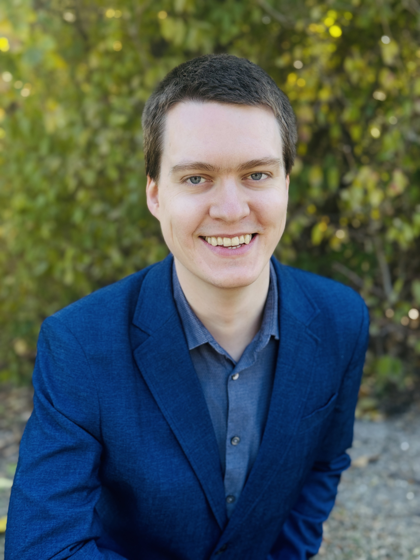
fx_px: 777
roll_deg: +0.2
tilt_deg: -10.4
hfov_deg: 30.3
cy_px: 280
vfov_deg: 39.7
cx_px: 210
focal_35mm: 48
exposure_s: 1/349
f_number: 1.78
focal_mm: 6.76
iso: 64
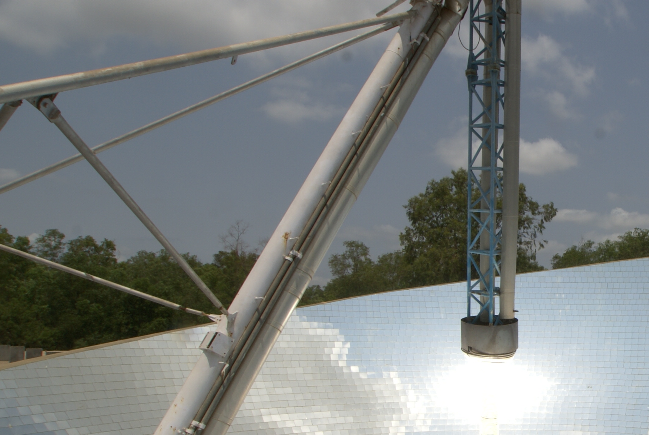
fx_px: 633
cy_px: 217
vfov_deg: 37.9
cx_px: 606
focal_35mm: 35
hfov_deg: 47.6
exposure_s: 1/125
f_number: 16
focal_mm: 11
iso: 80
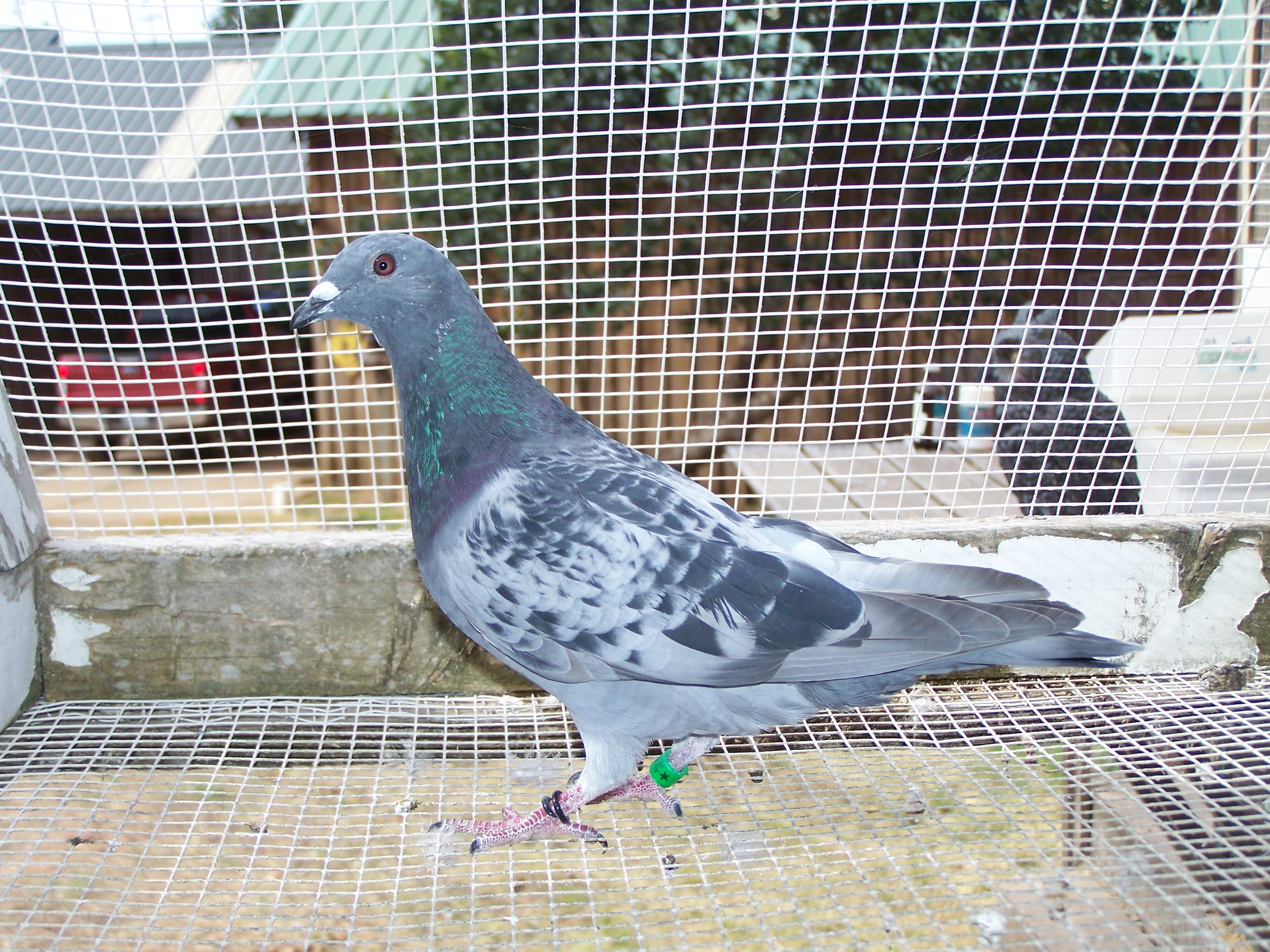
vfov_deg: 22.9
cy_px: 476
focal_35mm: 64
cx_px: 635
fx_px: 2348
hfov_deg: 30.3
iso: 64
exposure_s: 1/320
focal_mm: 10.7
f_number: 3.2
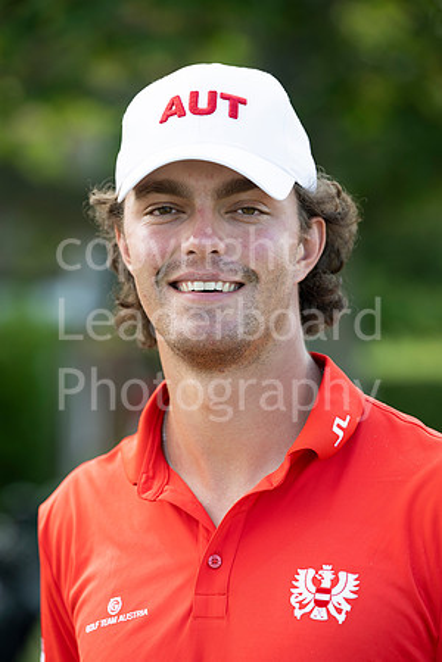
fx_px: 3039
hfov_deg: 8.3
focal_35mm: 165
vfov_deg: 12.5
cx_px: 221
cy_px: 331
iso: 125
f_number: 4
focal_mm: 165
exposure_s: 1/250
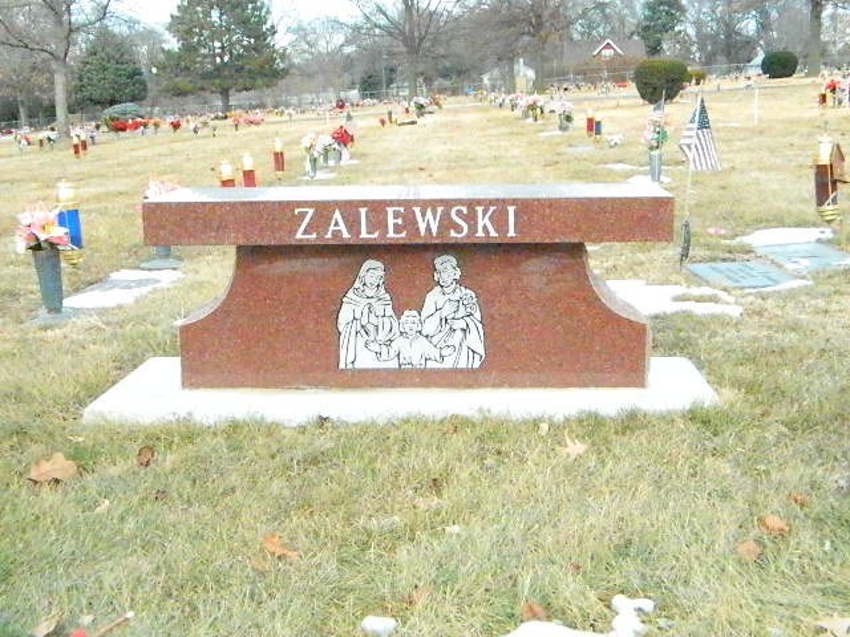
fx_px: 1154
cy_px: 318
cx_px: 425
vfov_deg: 30.9
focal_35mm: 47
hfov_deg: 40.4
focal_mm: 8.4
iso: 6400
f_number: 10.2
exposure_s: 1/1000
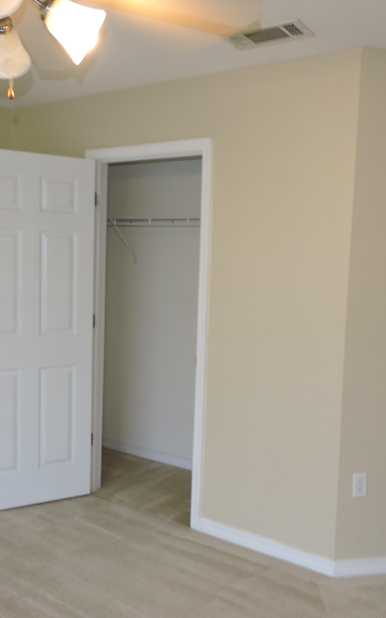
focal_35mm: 34
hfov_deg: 37.3
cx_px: 180
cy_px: 309
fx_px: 572
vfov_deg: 56.7
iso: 160
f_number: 3.3
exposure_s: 1/40
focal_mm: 4.3
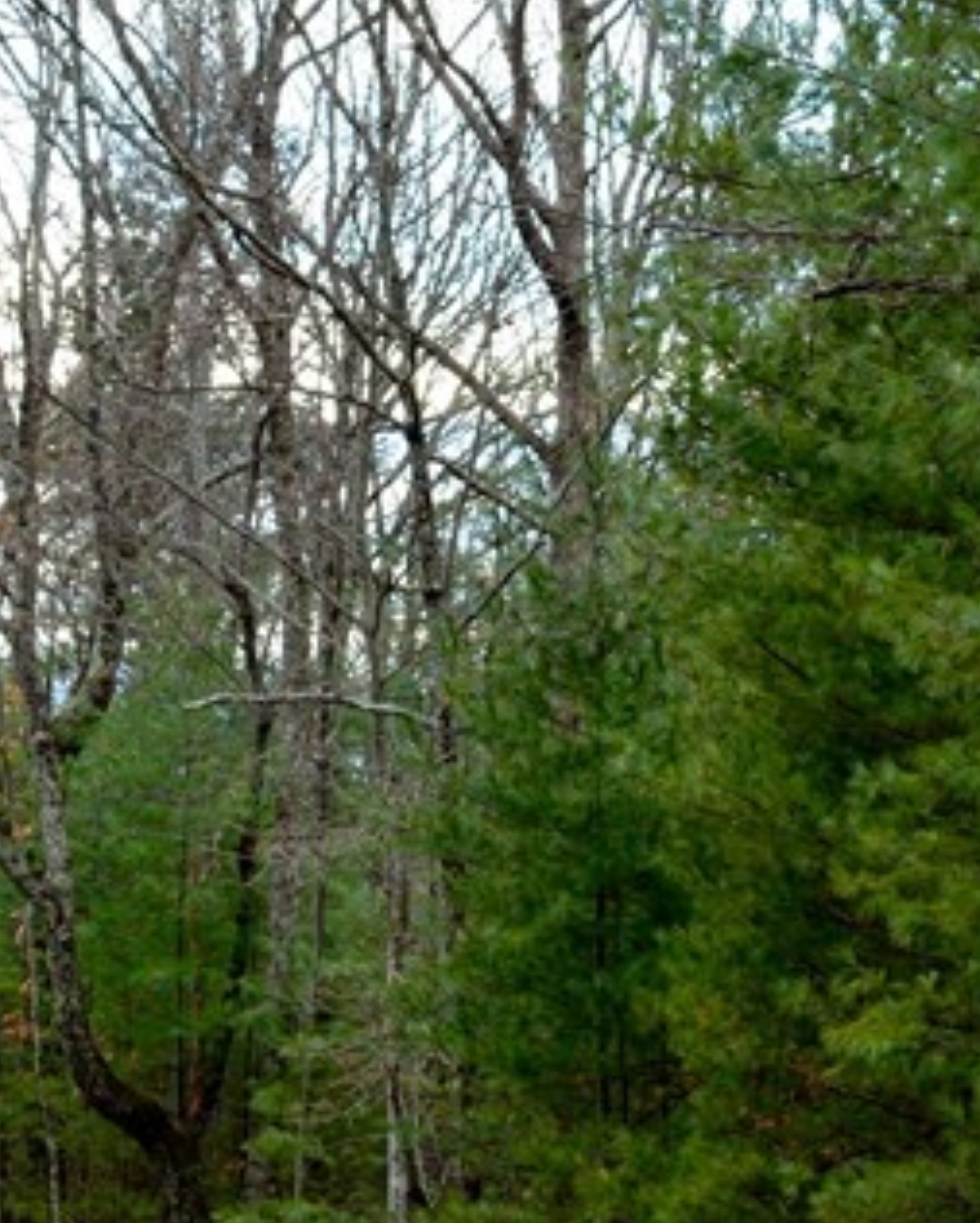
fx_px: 4204
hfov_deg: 12.9
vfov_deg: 16.5
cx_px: -236
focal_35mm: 116
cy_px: 929
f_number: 9
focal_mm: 24
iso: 400
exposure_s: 1/100
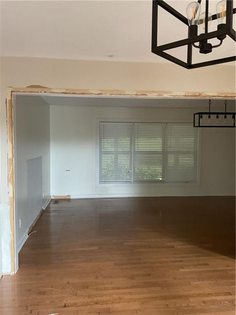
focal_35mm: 29
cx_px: 118
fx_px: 264
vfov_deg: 61.7
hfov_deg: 48.2
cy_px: 158
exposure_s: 1/60
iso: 160
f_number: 1.8
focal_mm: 3
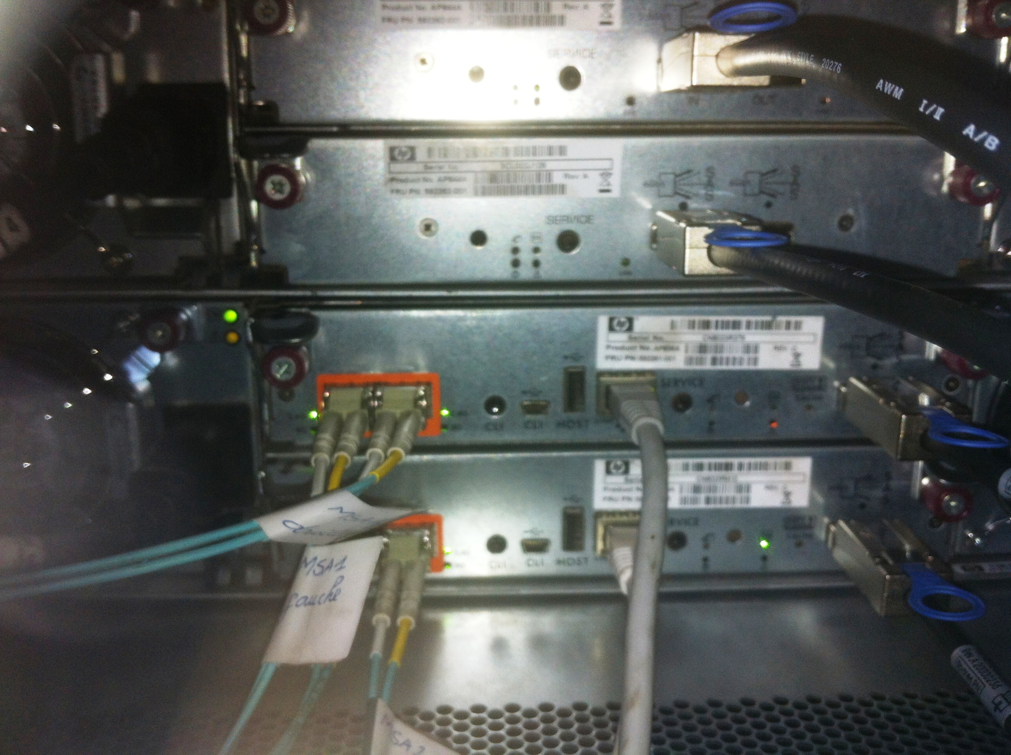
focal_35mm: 35
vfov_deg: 40.6
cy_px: 378
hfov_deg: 52.7
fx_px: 1021
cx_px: 506
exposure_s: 1/52
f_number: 2.8
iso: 80
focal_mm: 3.85
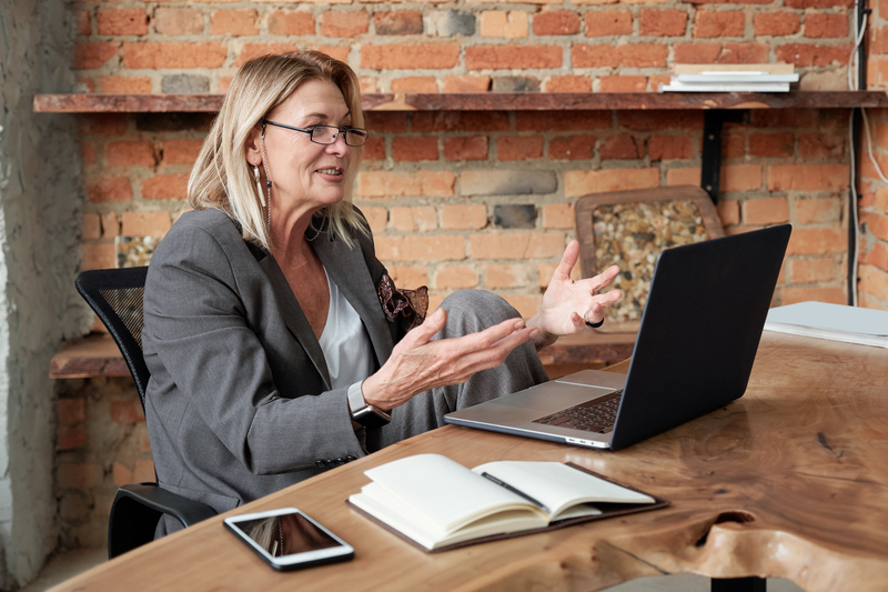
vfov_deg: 25.5
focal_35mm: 53
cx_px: 444
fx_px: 1307
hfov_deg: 37.5
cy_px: 296
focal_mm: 35.3
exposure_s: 1/200
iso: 800
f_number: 2.8
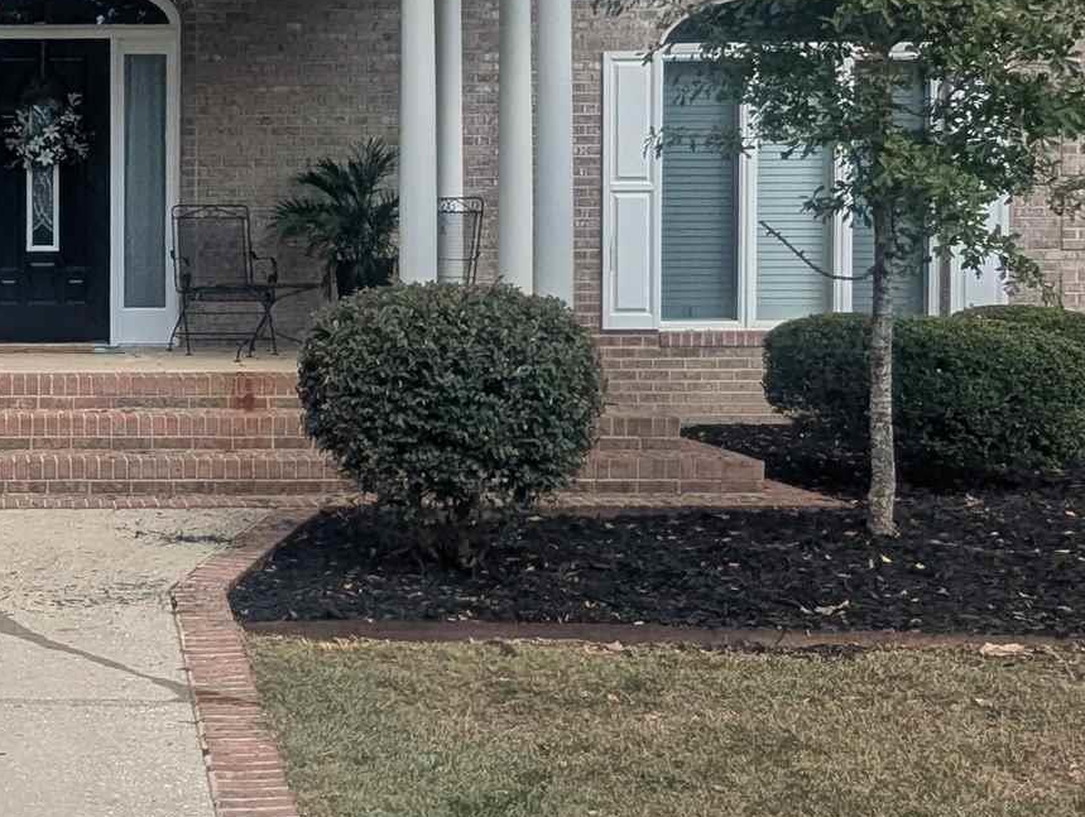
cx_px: -54
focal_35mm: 57
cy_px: 246
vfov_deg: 25.5
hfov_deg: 30.7
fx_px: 1789
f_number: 2.2
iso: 48
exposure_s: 1/1520
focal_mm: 2.35
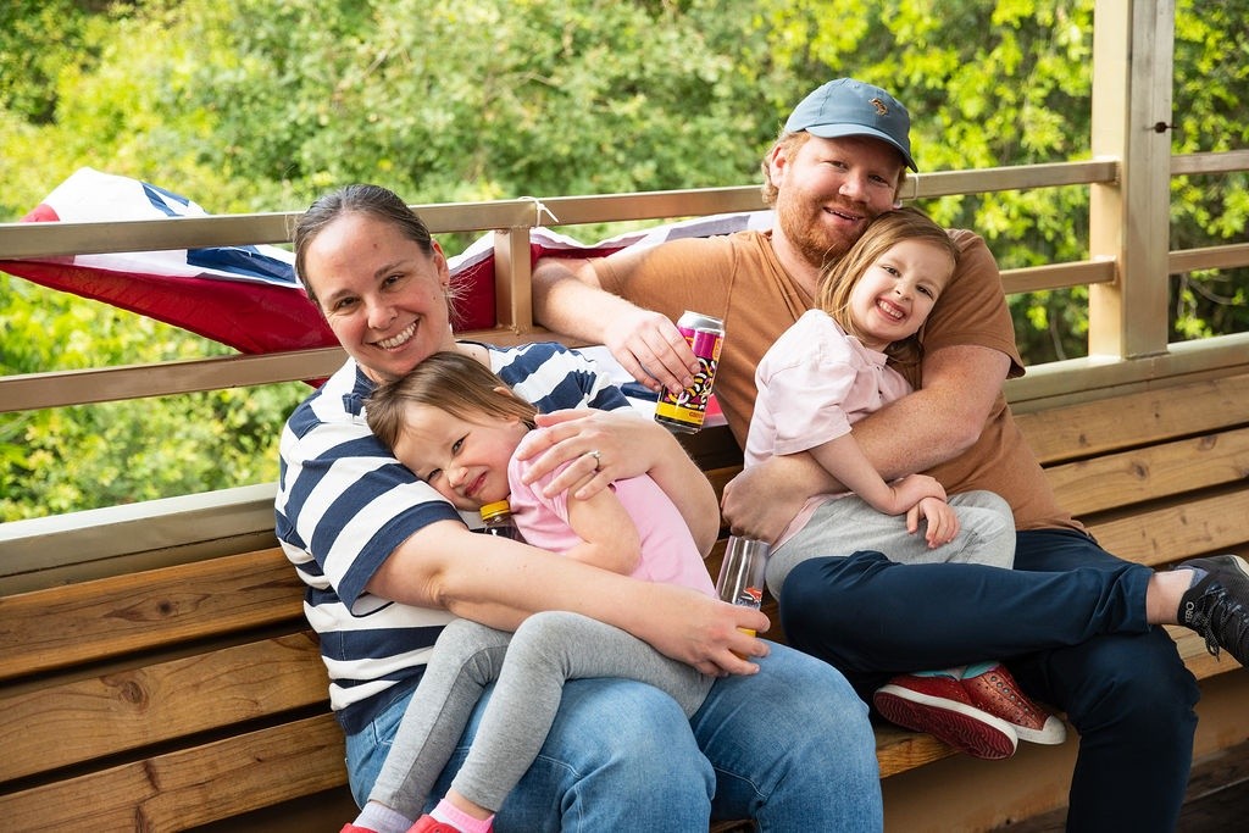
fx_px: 2498
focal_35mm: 72
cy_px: 416
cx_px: 624
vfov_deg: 18.9
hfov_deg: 28.1
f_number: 3.5
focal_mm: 48
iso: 400
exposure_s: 1/500
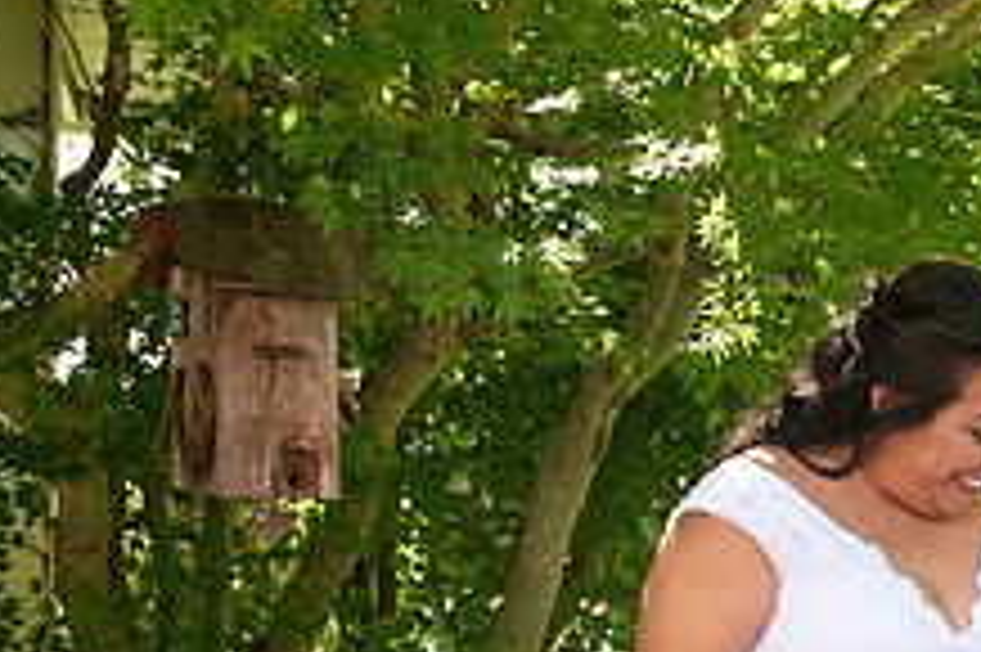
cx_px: 1125
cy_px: 812
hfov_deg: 25.6
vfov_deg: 17.8
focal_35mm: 72
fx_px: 1960
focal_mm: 27
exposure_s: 1/400
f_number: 4
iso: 640
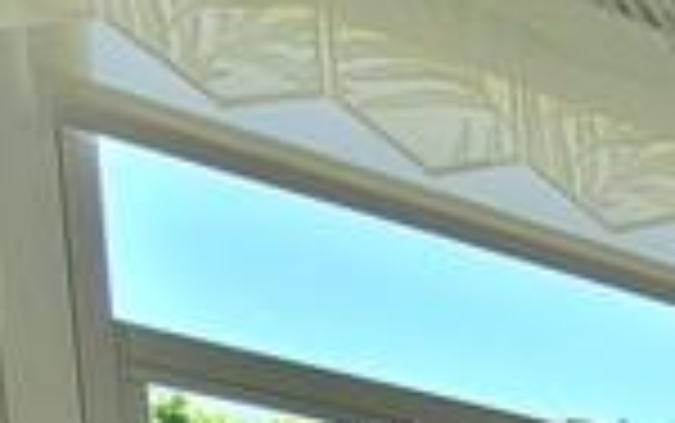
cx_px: 1359
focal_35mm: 94
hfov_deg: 16.6
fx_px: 1731
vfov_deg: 10.3
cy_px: 1246
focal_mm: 2.2
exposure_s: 1/120
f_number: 2.2
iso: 64
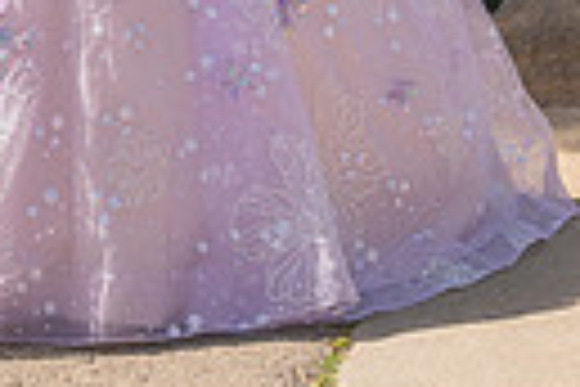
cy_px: -464
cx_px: 290
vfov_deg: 8.6
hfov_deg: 13.8
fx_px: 2400
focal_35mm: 149
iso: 200
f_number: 9
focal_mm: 29.5
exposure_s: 1/200
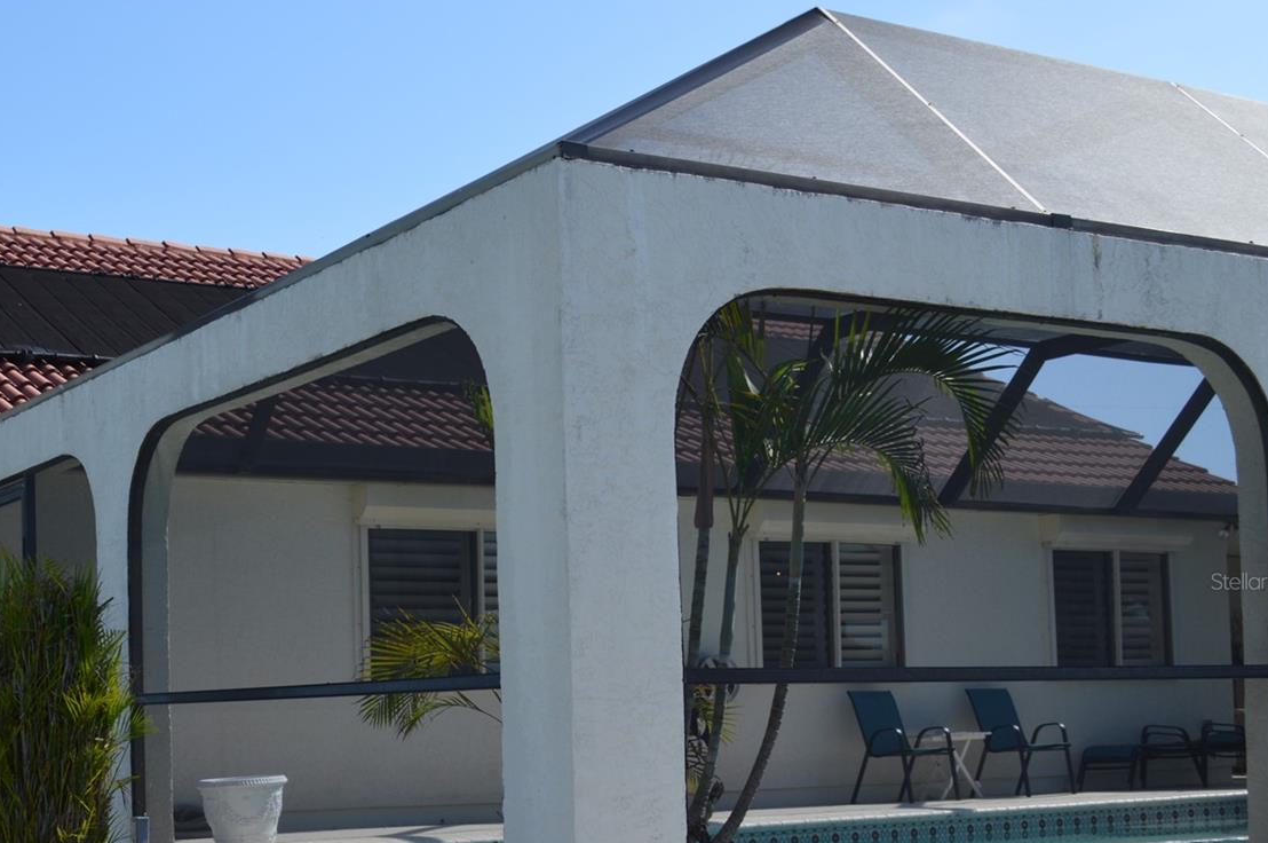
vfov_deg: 25.7
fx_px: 1829
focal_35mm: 52
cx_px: 397
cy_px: 581
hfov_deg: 37.7
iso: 100
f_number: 7.1
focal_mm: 24
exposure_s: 1/200
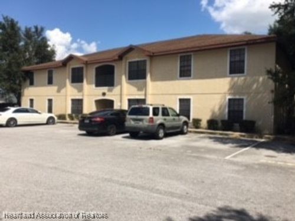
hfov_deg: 61.7
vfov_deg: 48.2
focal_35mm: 29
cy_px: 110
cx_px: 148
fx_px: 247
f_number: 2.2
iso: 25
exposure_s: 1/1923
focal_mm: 4.15
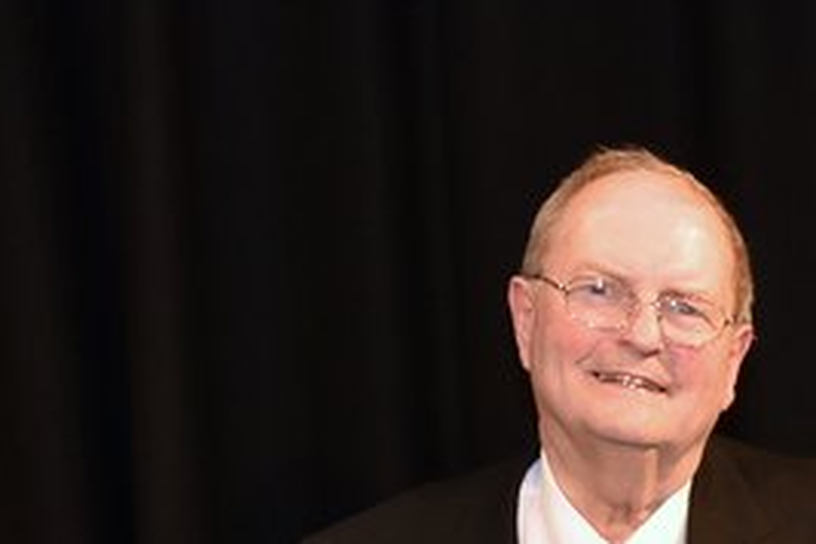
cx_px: 1348
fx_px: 3694
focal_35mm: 163
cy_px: 1499
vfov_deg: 7.6
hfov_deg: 11.9
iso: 450
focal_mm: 29
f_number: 2.8
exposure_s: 1/200
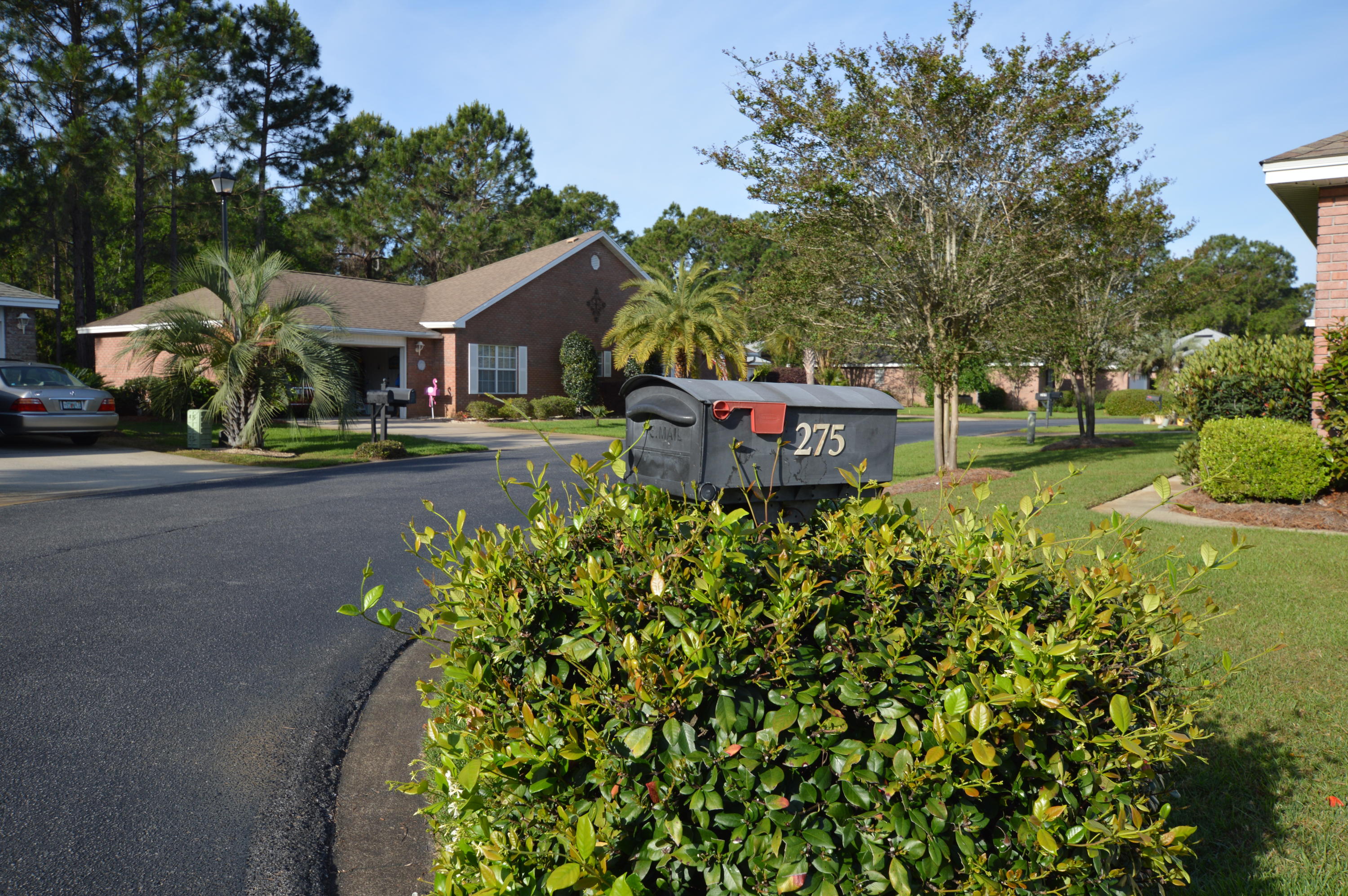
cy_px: 448
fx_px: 1122
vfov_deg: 43.5
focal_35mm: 30
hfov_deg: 62.0
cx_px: 674
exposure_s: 1/200
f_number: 7.1
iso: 100
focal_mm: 20
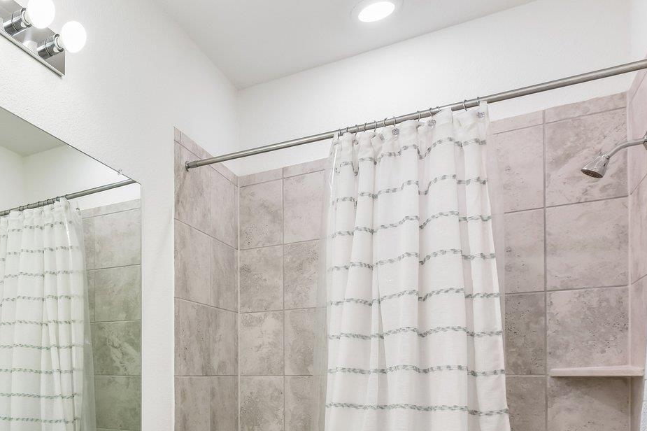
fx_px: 557
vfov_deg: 40.0
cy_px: 366
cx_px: 22
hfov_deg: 50.6
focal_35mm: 31
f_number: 9
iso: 160
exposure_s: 1/15
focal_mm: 14
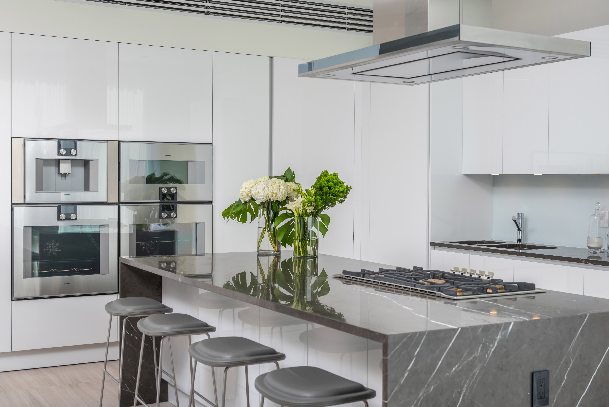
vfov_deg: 29.9
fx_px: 762
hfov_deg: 43.6
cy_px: 204
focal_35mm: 45
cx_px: 304
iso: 320
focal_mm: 45
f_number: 8
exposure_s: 1/200
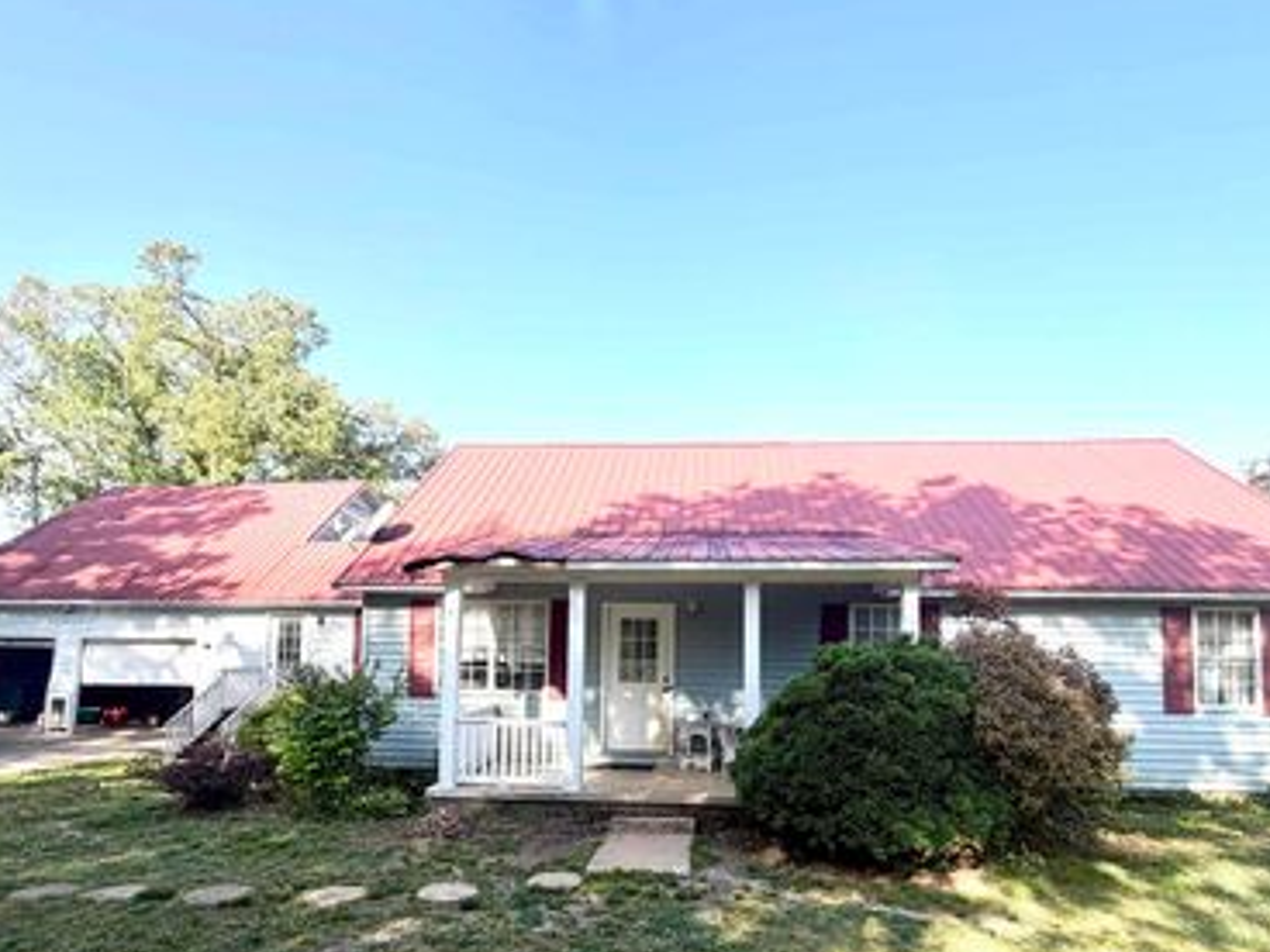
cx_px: 659
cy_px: 602
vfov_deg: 67.5
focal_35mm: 19
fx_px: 697
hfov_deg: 84.6
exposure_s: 1/607
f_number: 2.2
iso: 40
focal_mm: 2.22
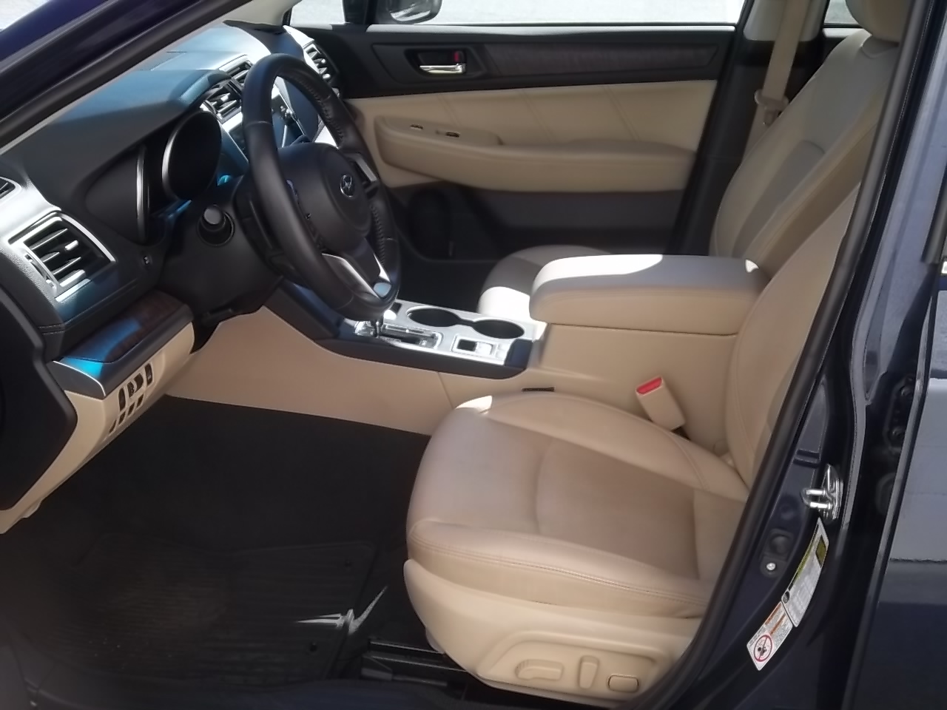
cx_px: 474
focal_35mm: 47
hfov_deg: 40.4
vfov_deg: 30.9
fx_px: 1286
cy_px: 355
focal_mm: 8.3
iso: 64
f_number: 4.58
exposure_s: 1/125
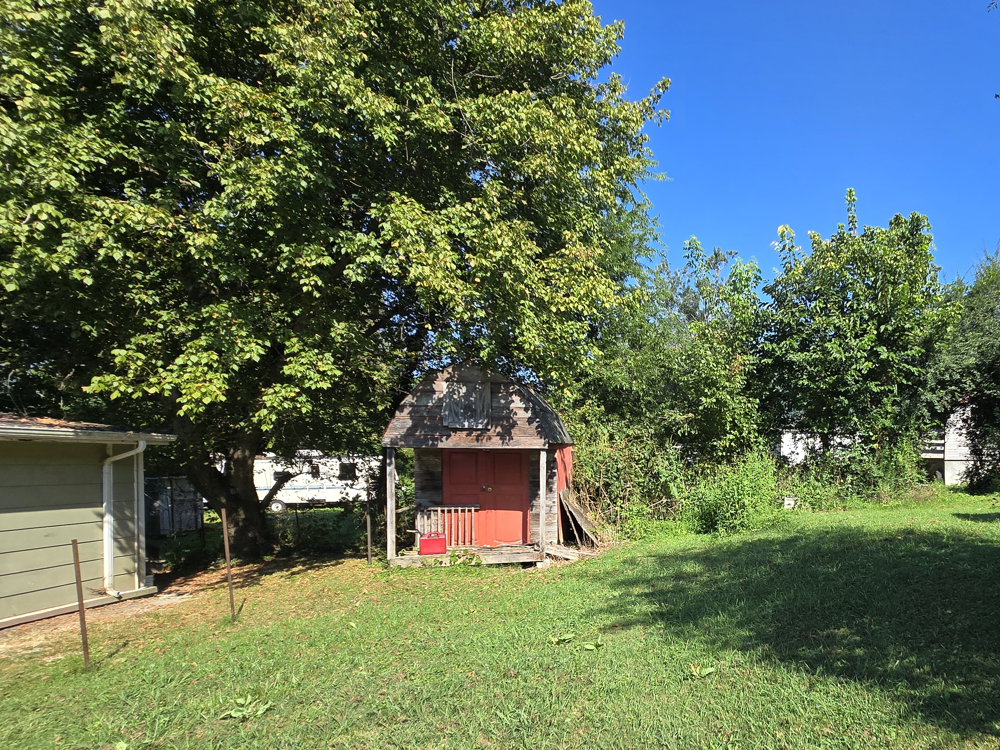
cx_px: 760
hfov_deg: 75.3
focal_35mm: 20
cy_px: 473
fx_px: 578
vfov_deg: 64.9
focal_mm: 2.2
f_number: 2.2
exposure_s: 1/1135
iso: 50
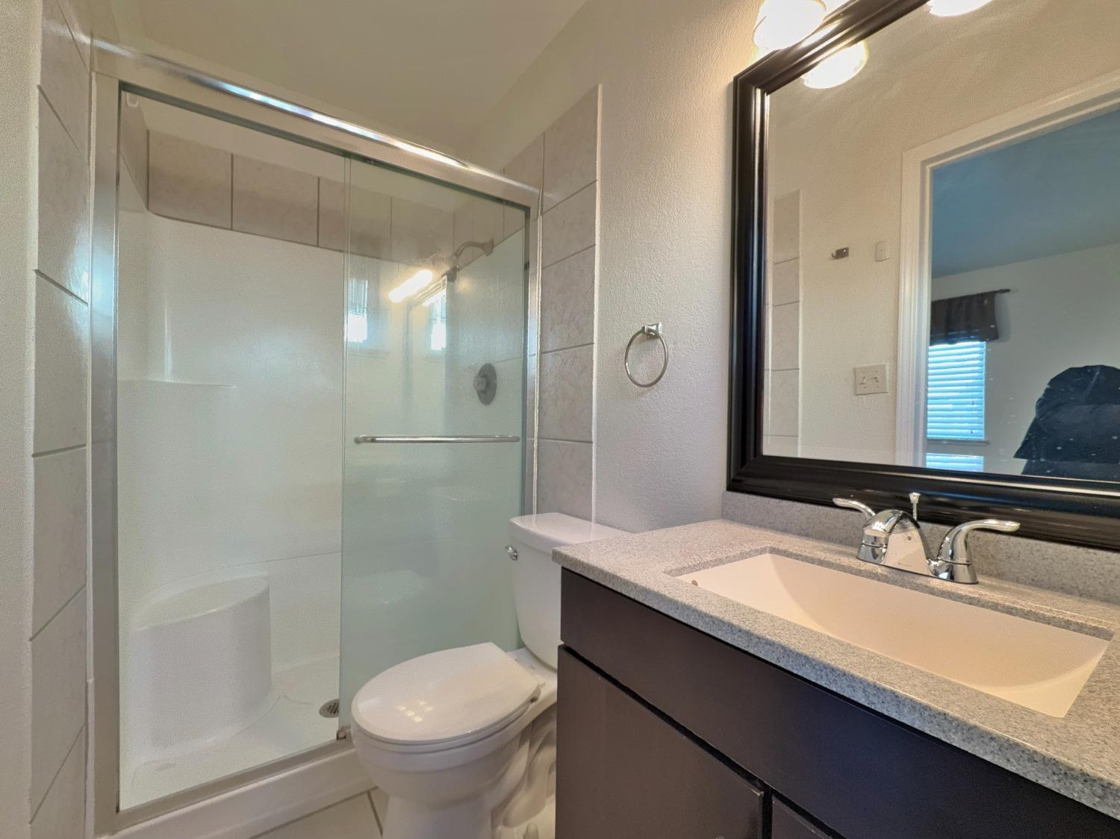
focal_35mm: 14
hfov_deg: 102.1
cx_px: 560
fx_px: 453
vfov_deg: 85.6
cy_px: 420
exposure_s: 1/40
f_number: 2.2
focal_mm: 2.22
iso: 80
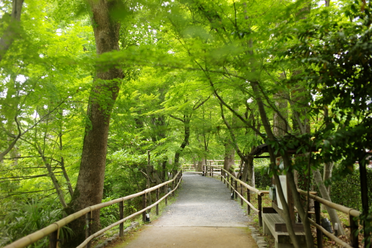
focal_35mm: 35
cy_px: 124
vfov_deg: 37.8
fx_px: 362
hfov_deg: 54.4
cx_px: 186
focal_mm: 35
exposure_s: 1/125
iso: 160
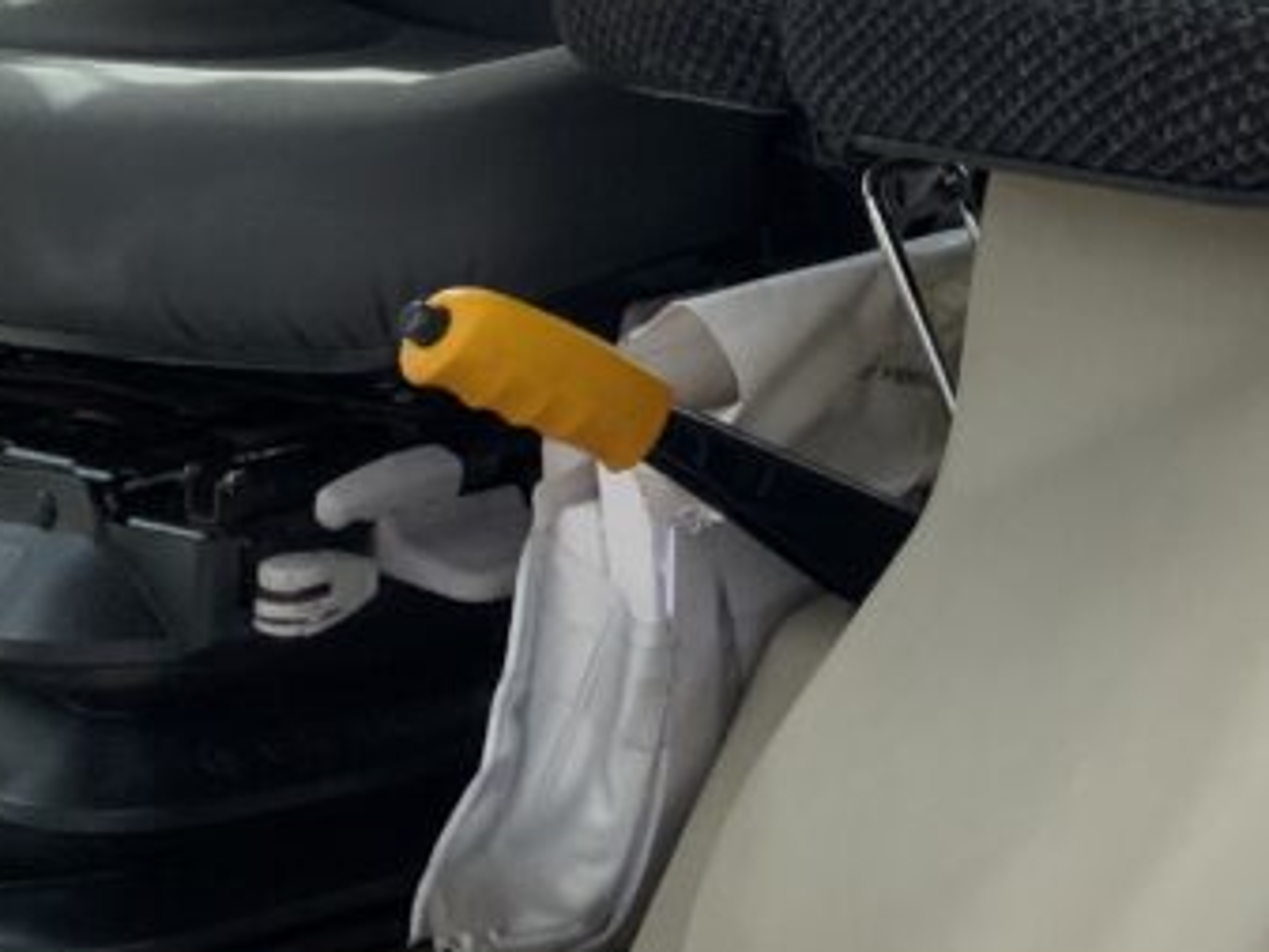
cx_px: 938
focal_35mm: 88
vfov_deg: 16.4
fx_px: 3227
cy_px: -15
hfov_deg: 22.1
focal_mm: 3
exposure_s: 1/439
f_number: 1.8
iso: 16
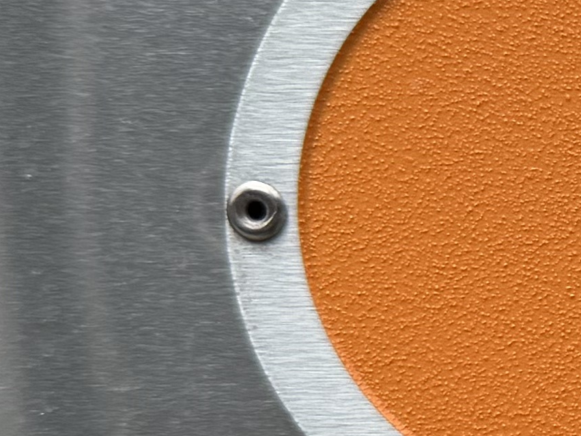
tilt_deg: -2.6
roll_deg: +0.9
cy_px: 255
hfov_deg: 10.7
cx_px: 1335
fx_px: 2703
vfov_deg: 9.2
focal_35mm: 161
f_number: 1.78
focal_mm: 6.76
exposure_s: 1/3279
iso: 80
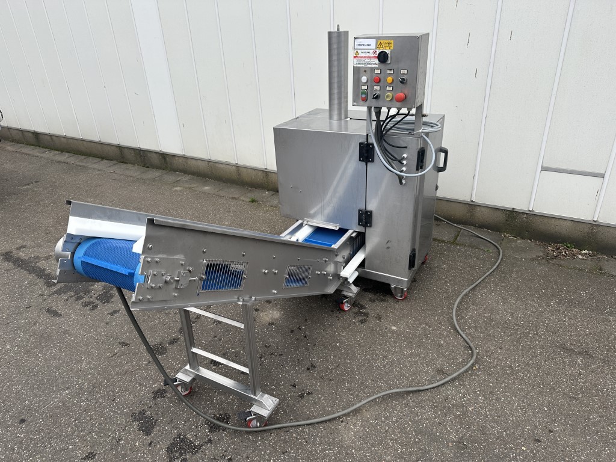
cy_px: 231
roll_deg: +2.9
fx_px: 427
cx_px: 308
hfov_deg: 71.6
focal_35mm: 24
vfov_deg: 56.8
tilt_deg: -26.3
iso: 80
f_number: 1.78
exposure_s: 1/797
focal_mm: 6.86
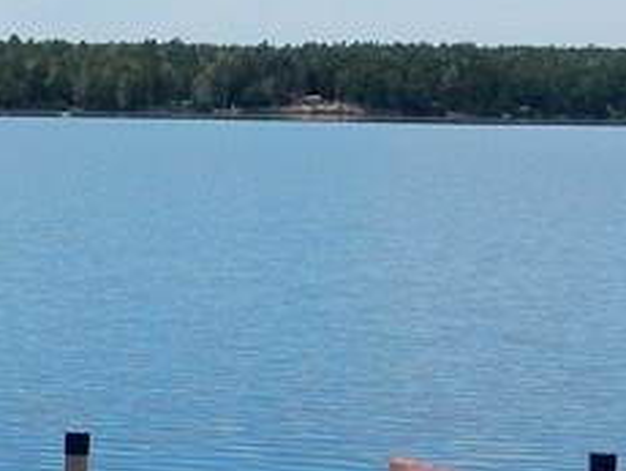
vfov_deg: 9.3
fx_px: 2896
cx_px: -264
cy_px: 218
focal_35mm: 160
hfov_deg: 11.9
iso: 125
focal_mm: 6.4
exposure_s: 1/1600
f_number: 4
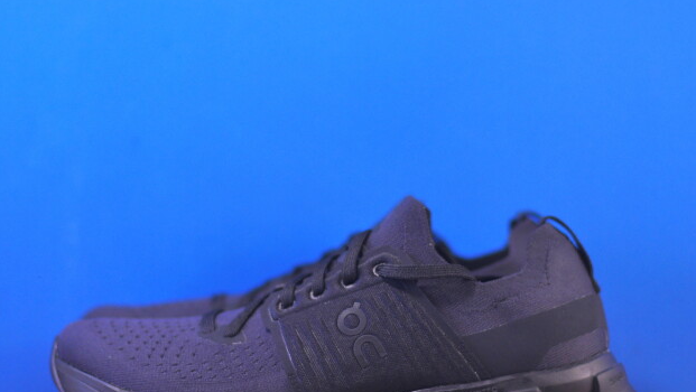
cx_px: 338
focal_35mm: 101
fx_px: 1865
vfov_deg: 12.0
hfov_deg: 21.1
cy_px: 230
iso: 250
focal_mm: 50
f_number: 2.2
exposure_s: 1/320
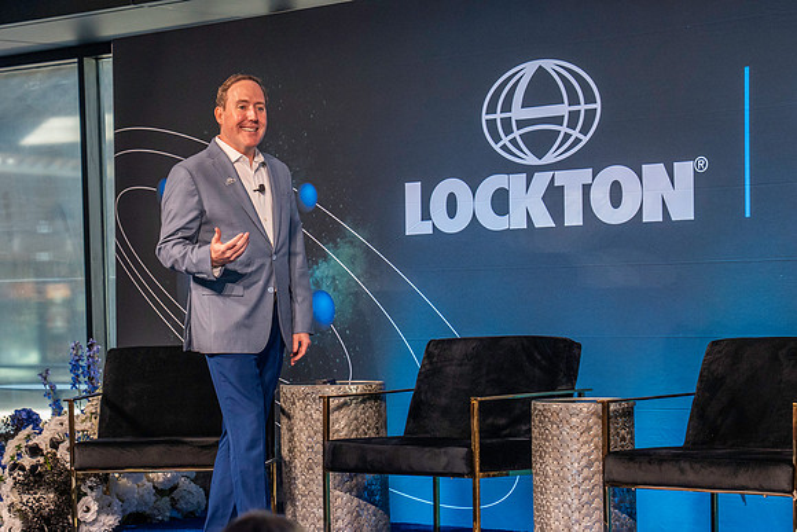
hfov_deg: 20.6
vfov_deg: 13.8
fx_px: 2191
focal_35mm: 99
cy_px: 335
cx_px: 311
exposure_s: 1/200
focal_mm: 70
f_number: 4.5
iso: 3200
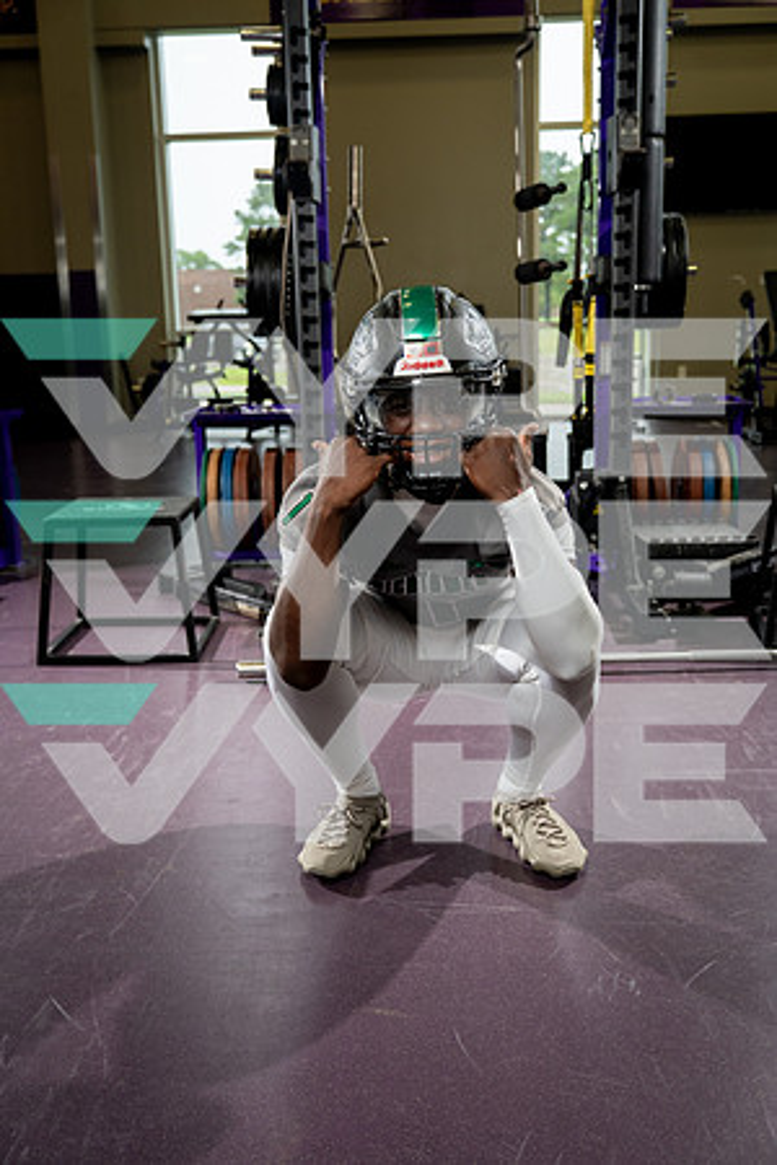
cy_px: 582
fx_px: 1133
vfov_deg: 54.4
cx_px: 388
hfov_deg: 37.9
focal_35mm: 35
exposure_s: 1/250
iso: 640
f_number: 4
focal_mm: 35
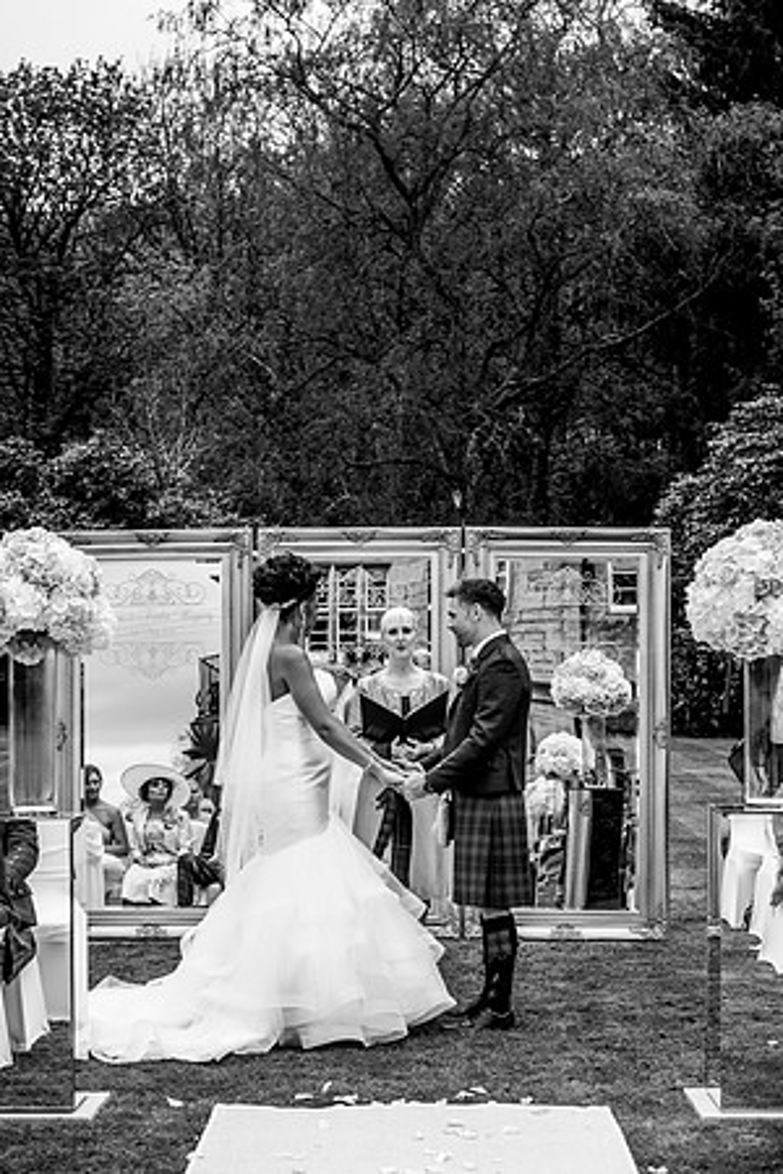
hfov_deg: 19.5
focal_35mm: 70
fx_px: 2284
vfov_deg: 28.8
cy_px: 587
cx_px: 392
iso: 250
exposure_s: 1/320
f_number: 5.6
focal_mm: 70
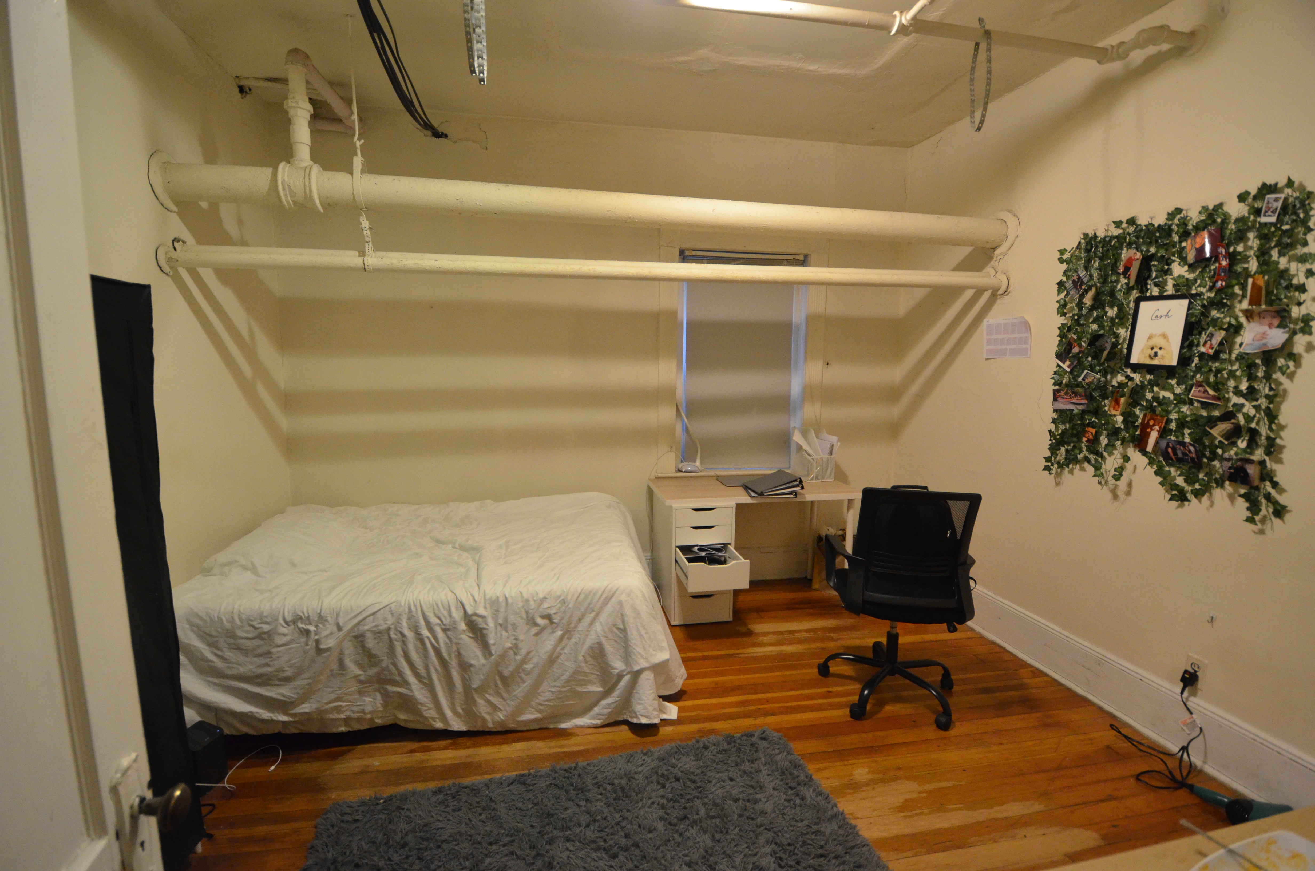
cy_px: 436
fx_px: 547
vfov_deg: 77.1
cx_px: 658
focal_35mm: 15
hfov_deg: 100.5
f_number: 3.5
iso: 2000
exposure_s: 1/50
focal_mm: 10
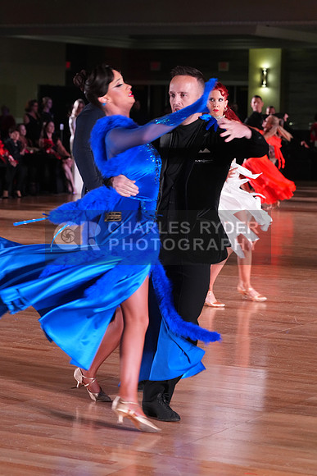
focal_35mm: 109
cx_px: 158
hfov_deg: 12.6
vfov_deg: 18.8
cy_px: 238
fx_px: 1439
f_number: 5.6
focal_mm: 109
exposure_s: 1/200
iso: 4000
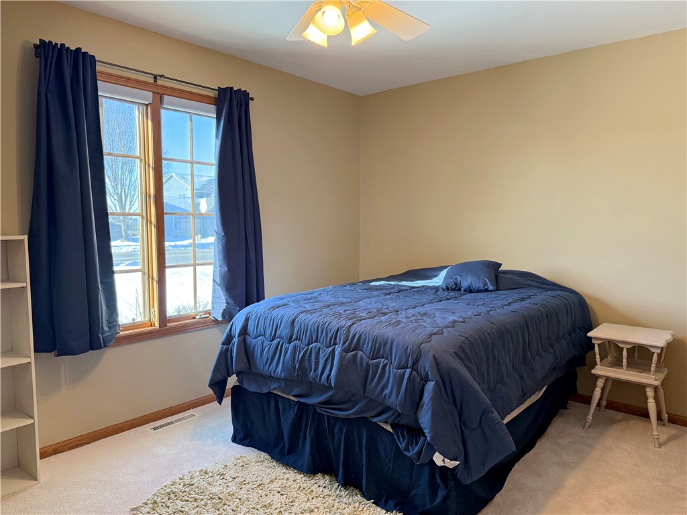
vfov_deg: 56.8
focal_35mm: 24
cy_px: 258
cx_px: 344
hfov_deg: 71.6
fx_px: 476
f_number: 1.78
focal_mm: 6.76
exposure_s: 1/120
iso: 250
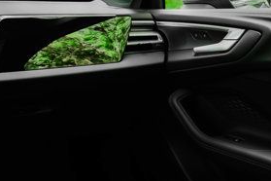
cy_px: 65
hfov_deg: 29.8
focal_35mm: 65
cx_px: 34
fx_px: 489
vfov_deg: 20.9
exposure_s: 1/200
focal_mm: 24
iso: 640
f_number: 4
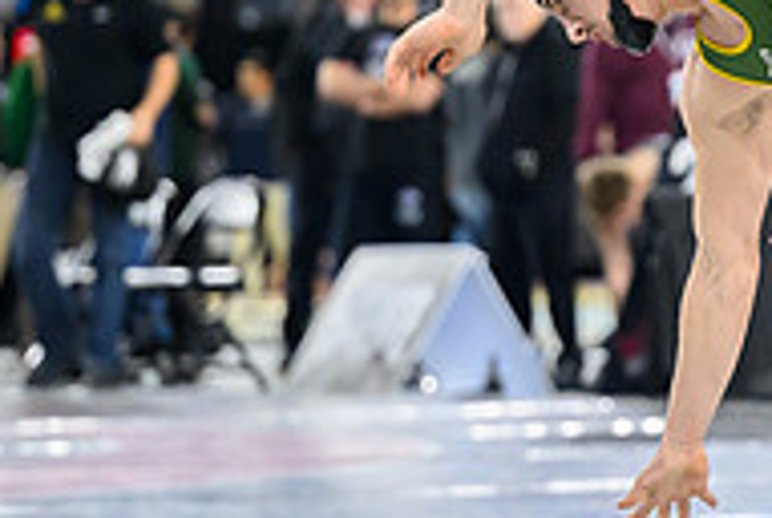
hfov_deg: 6.7
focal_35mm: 307
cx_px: 794
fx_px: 6594
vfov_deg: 4.5
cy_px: 140
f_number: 2.8
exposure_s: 1/800
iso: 2500
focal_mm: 89
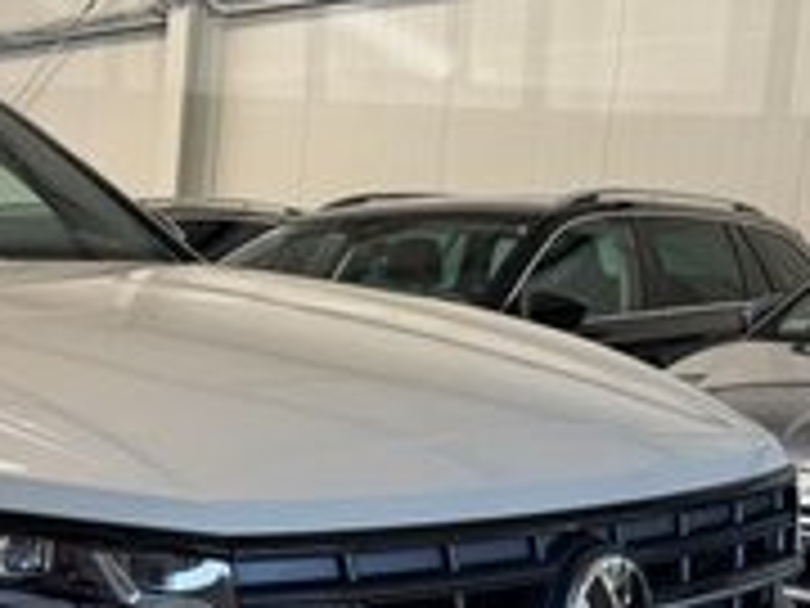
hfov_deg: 26.4
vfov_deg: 21.8
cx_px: -171
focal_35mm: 65
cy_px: 603
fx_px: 1521
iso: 100
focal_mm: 6.76
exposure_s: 1/121
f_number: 1.78
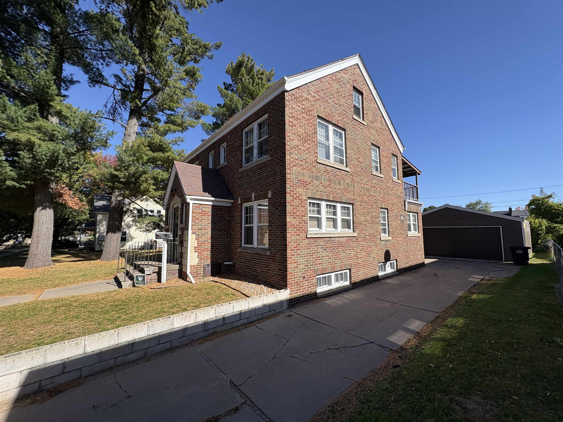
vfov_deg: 85.7
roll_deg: +0.7
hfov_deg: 102.1
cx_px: 282
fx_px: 228
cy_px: 211
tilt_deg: +5.8
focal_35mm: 14
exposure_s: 1/1449
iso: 50
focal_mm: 2.22
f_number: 2.2
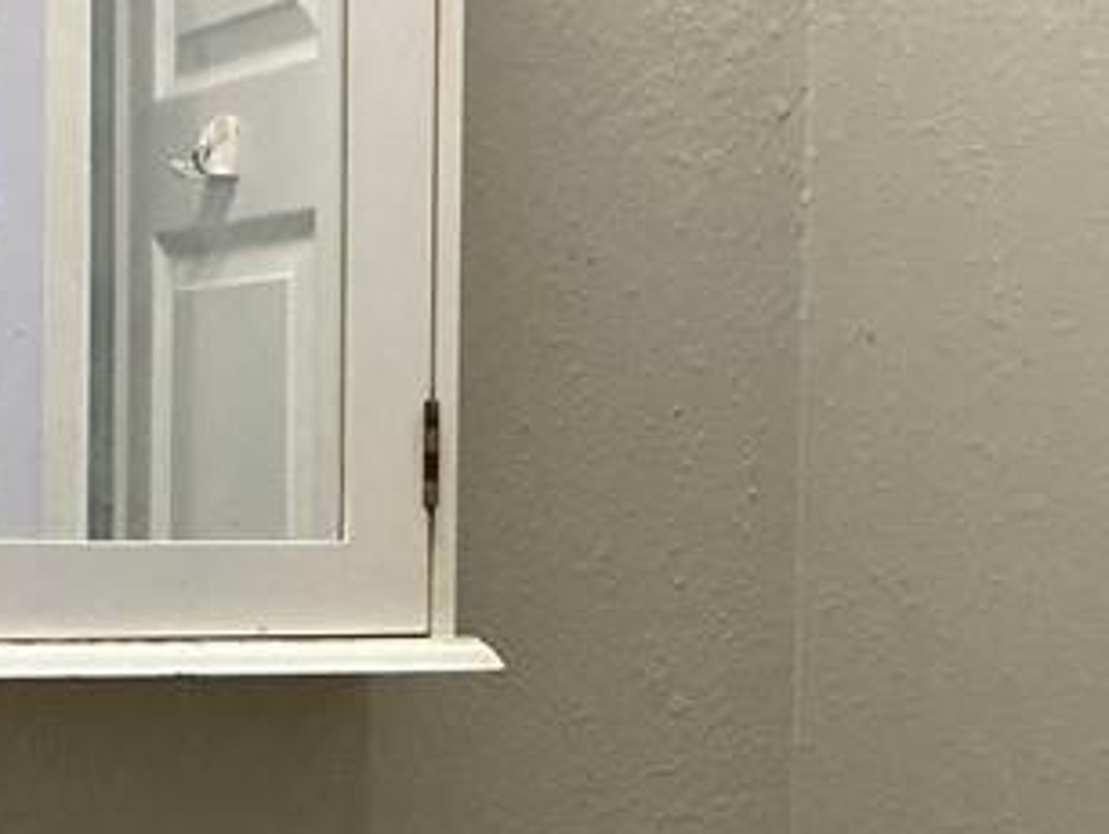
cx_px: 413
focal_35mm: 97
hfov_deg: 20.2
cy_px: 899
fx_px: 3110
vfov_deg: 14.9
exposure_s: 1/60
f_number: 1.8
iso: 250
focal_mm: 3
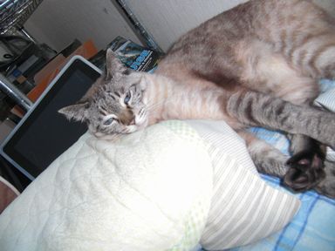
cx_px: 168
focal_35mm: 28
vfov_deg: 49.7
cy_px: 126
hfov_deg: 63.4
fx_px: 271
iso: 200
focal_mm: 4.9
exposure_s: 1/60
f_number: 2.6
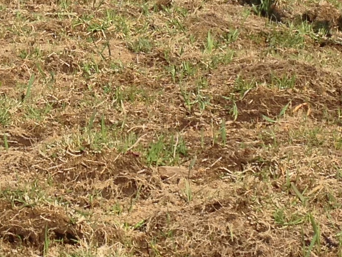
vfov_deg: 9.4
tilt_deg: -5.7
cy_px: -77
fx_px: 1542
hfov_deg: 12.7
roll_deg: -1.1
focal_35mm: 156
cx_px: 190
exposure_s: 1/1323
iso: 50
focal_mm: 4.12
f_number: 2.4
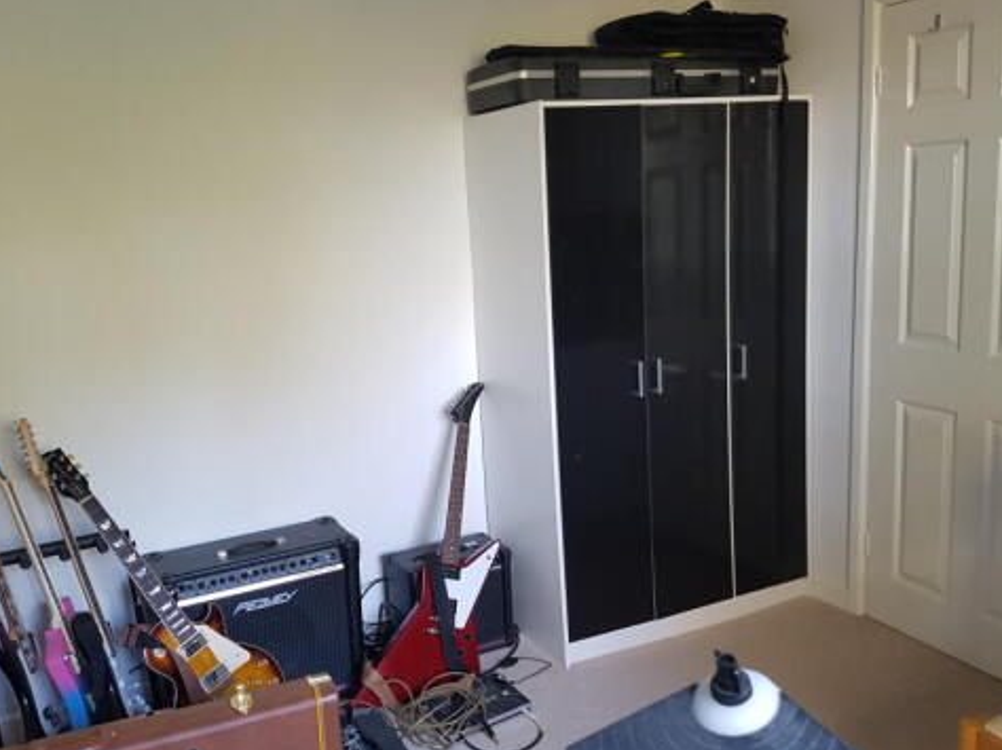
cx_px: 491
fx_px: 926
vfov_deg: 44.1
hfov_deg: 56.8
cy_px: 409
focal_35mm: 32
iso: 160
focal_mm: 4.2
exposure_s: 1/24
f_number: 1.7
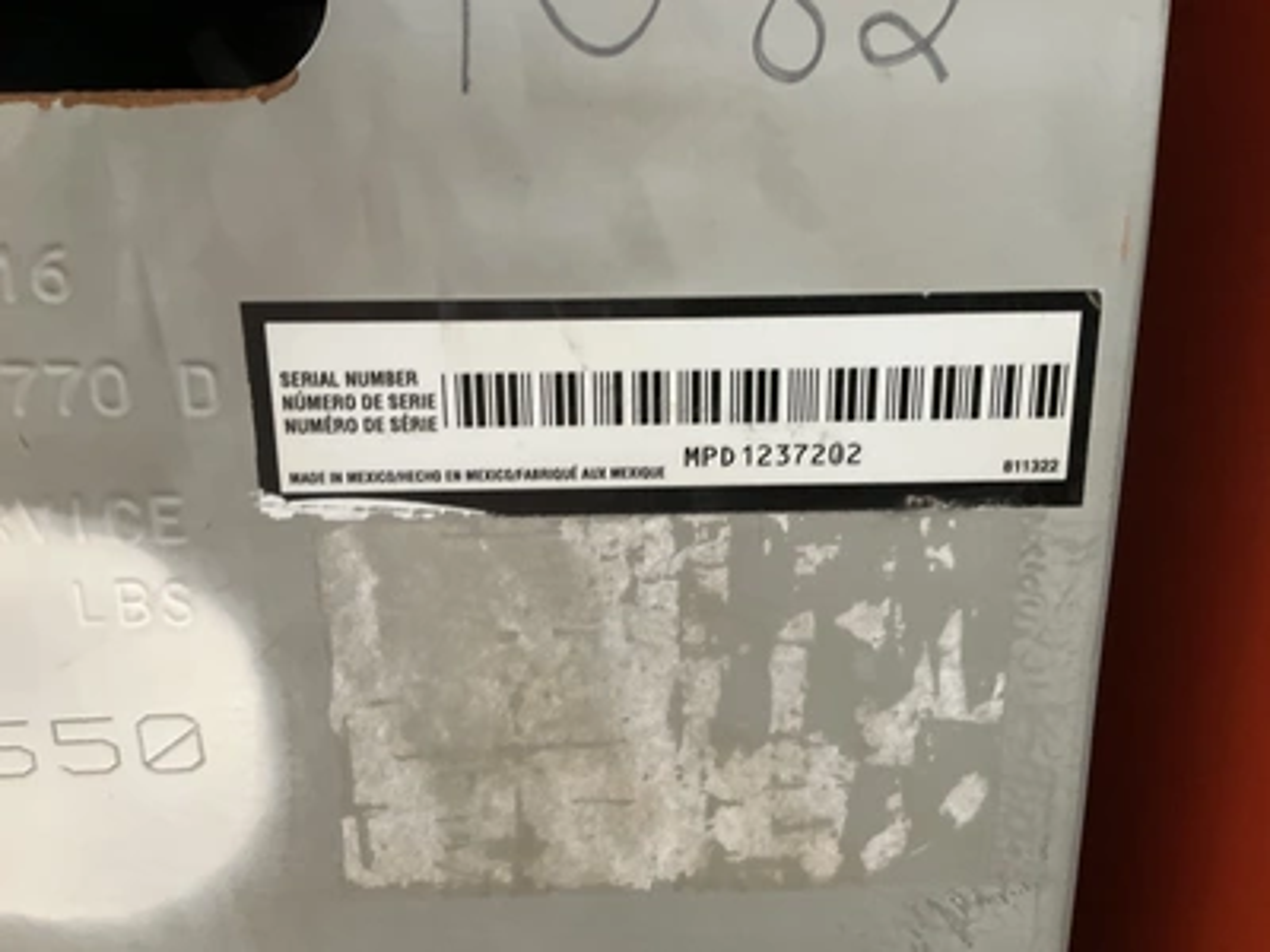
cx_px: 635
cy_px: 476
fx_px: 1064
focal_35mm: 29
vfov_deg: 48.2
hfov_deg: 61.7
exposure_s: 1/40
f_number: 1.8
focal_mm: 3
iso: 200
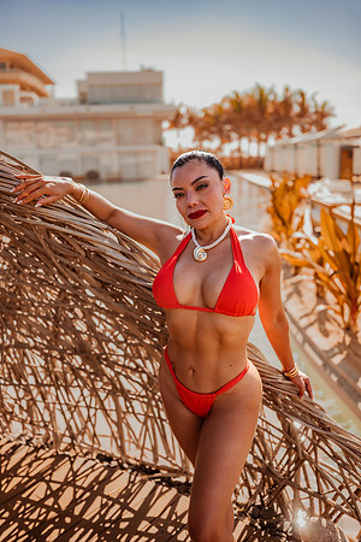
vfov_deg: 54.4
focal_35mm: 35
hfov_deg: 37.9
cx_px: 180
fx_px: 526
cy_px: 271
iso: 125
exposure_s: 1/2000
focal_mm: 35
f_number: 1.8
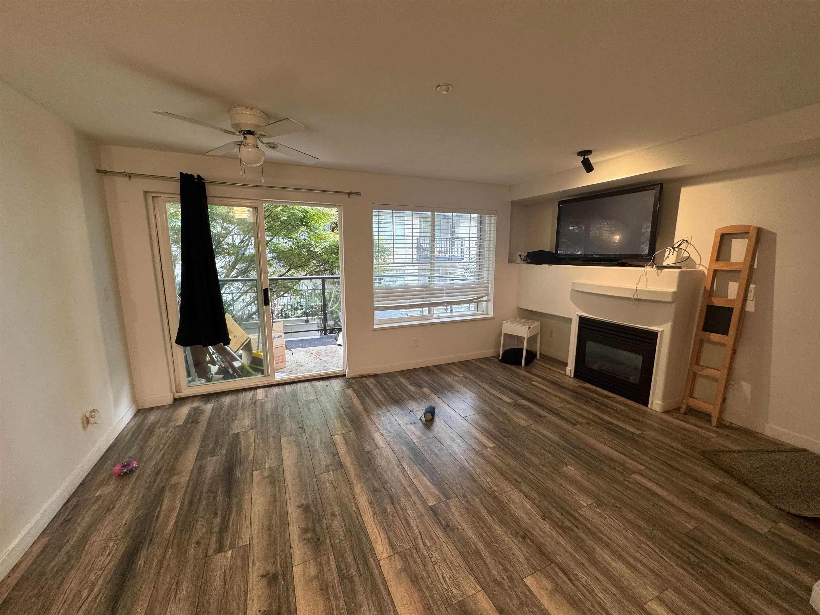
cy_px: 308
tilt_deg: -9.1
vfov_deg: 85.7
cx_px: 410
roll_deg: +0.9
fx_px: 332
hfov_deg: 102.1
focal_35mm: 14
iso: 200
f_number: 2.2
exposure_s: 1/60
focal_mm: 2.22
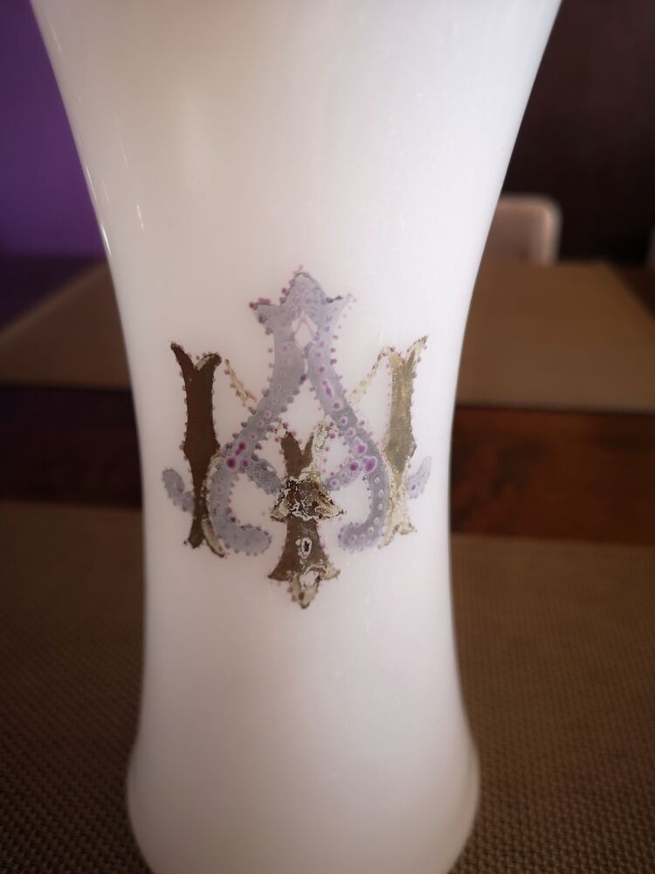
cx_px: 328
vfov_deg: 65.3
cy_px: 437
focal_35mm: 27
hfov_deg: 51.4
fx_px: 681
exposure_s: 1/33.3
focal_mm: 5.58
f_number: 1.8
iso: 125
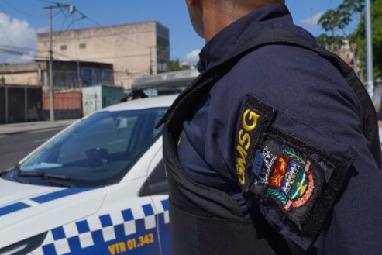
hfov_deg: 45.5
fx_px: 446
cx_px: 120
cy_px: 114
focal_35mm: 42
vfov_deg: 31.9
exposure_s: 1/1600
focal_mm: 18
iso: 200
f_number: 7.1
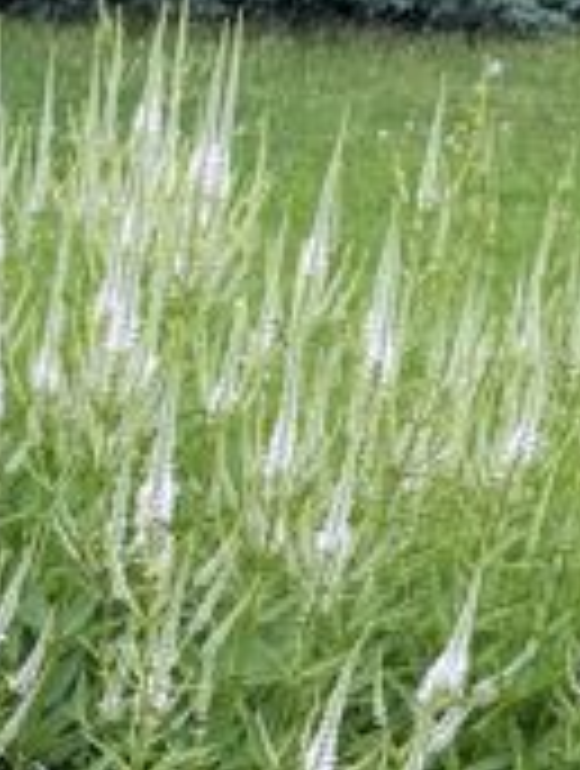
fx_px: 2649
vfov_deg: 15.8
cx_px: -679
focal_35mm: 119
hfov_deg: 11.0
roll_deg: -2.5
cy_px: 964
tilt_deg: -24.4
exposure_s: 1/1437
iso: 80
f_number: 1.78
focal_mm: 6.76
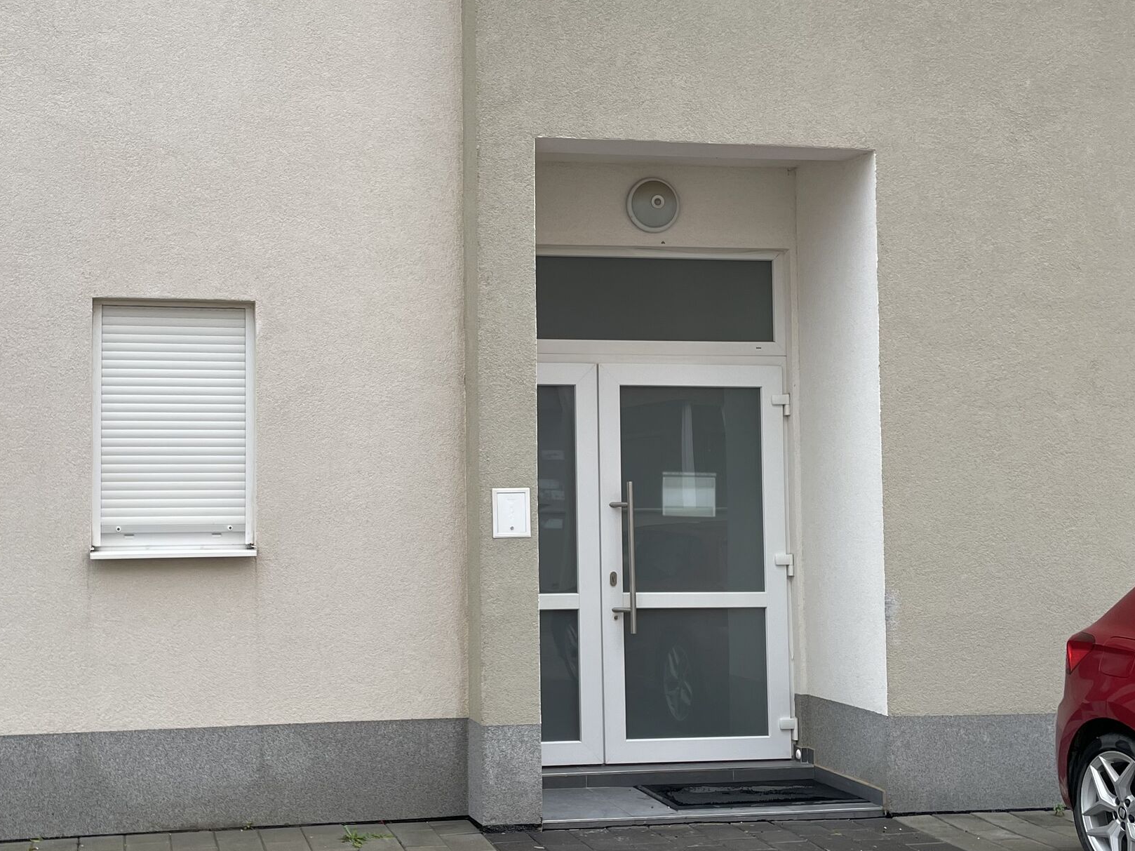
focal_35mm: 45
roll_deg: +0.4
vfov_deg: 32.2
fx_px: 1475
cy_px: 436
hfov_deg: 41.7
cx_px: 402
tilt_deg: +3.8
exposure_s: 1/390
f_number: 1.6
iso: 32
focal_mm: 4.2
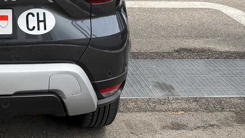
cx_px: -18
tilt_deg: -8.7
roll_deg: -1.0
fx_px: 526
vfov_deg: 14.0
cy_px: -69
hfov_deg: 24.6
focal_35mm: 81
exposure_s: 1/2169
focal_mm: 6.76
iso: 80
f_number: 1.78
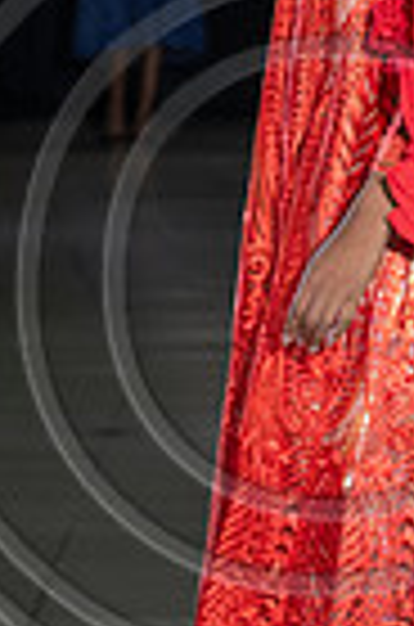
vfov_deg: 6.1
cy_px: 275
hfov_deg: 4.0
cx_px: 302
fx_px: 5911
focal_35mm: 341
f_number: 5.6
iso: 1250
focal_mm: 105
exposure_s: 1/160
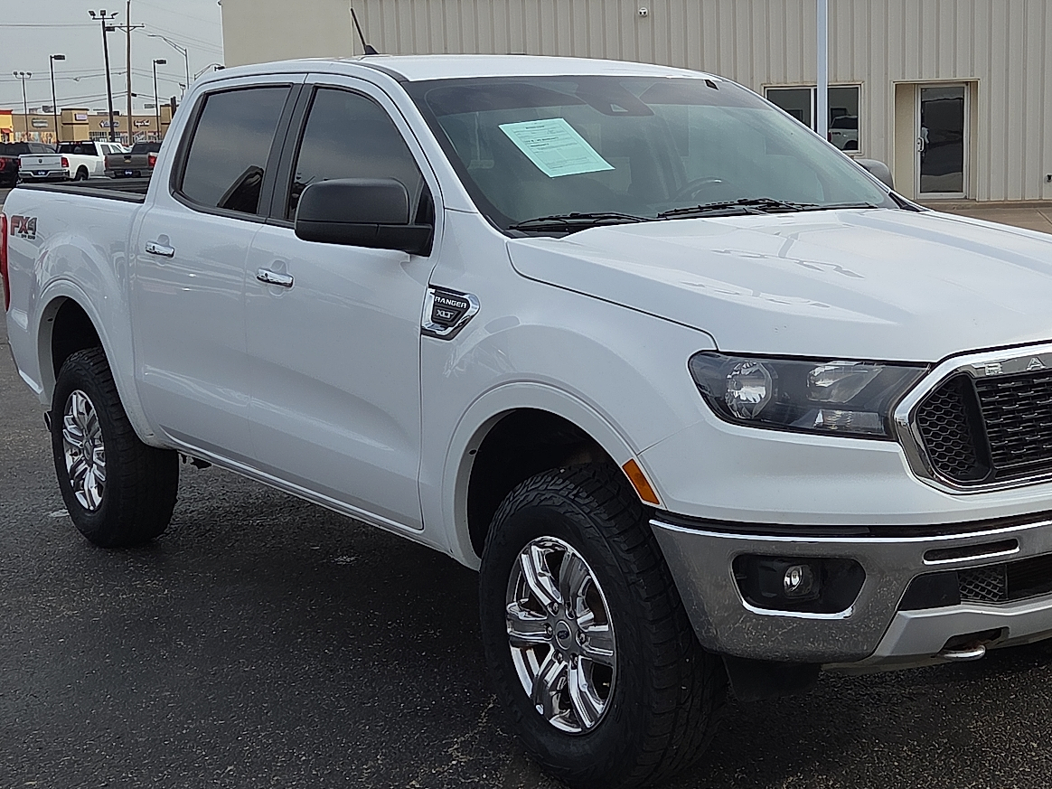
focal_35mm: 55
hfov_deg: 34.8
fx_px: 1671
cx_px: 618
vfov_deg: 26.6
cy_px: 367
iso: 76
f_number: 1.8
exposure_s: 1/5000
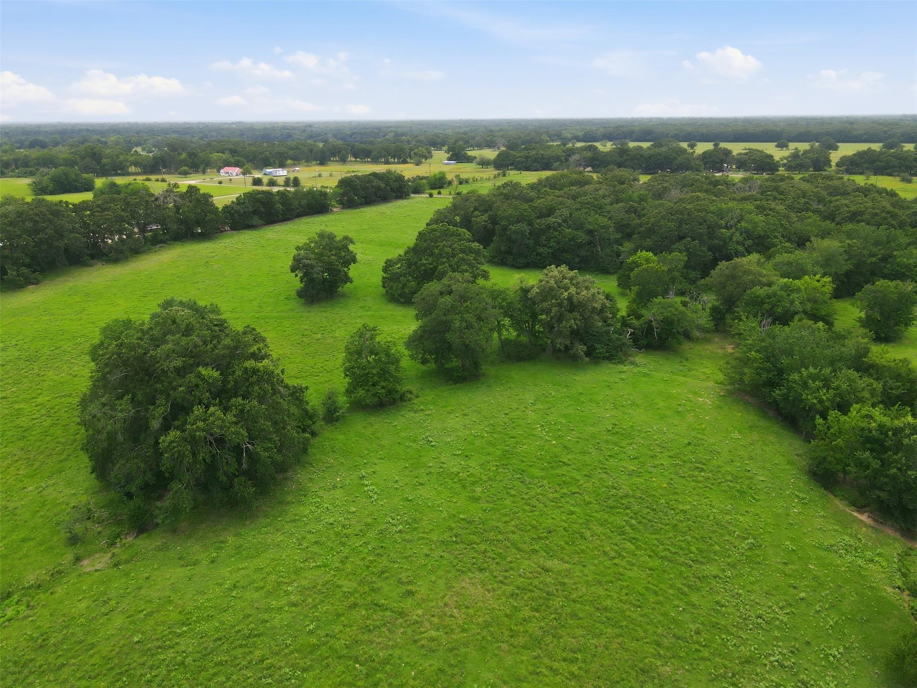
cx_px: 458
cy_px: 344
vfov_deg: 56.8
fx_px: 636
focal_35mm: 24
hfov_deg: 71.6
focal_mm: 4.5
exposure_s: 1/500
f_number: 2.8
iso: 100
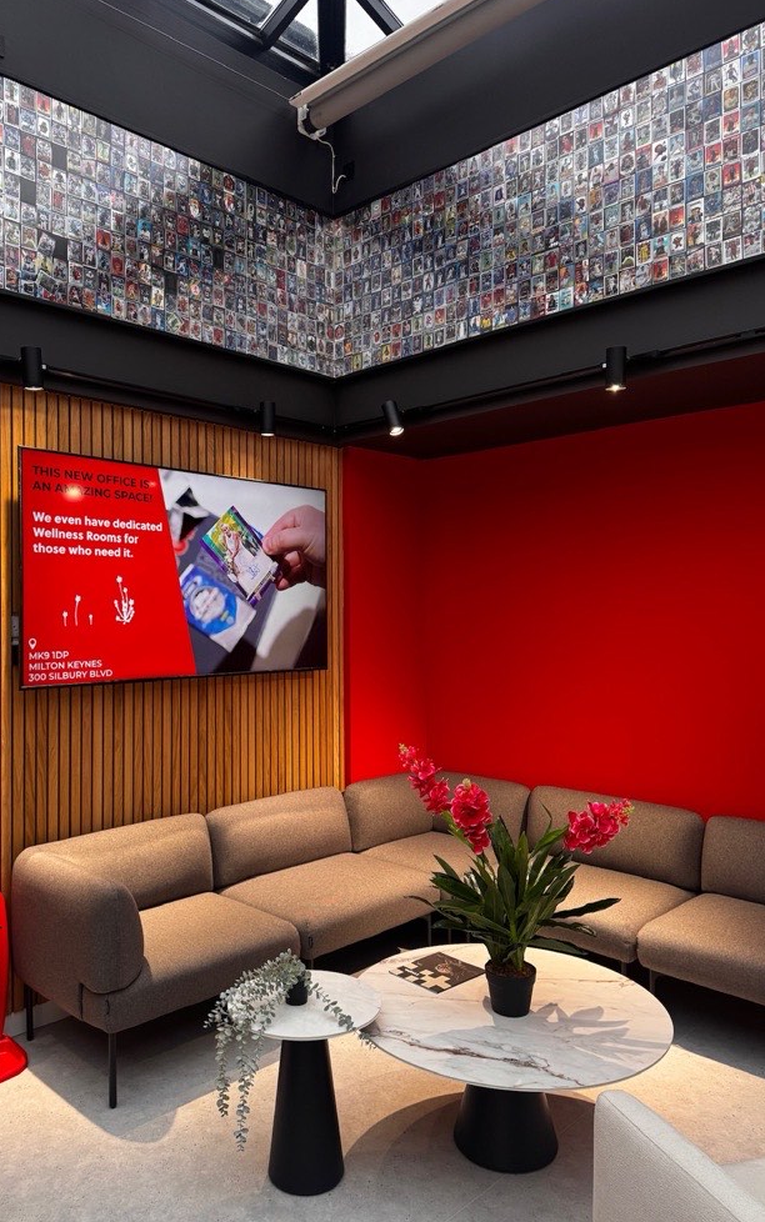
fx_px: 867
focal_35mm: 26
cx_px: 324
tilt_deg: +1.2
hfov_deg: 47.5
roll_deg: +0.0
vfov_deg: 70.4
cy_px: 609
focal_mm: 6.76
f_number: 1.78
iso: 160
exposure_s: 1/120
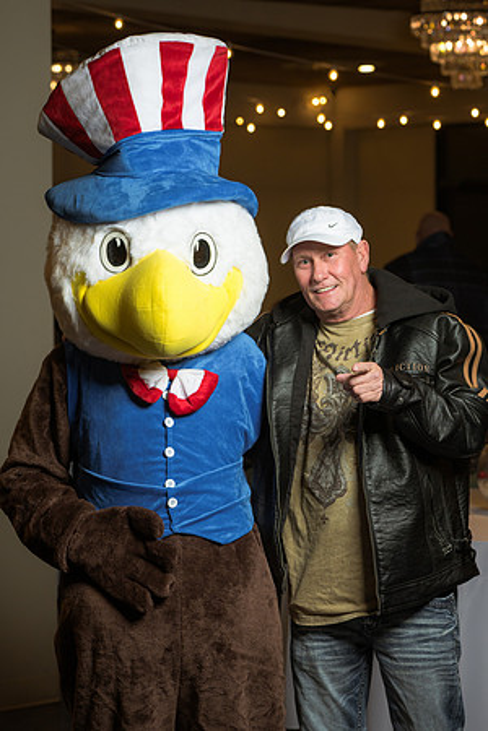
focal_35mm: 105
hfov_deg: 13.0
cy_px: 366
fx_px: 2135
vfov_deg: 19.5
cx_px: 244
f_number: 5.6
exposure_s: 1/160
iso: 800
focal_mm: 105
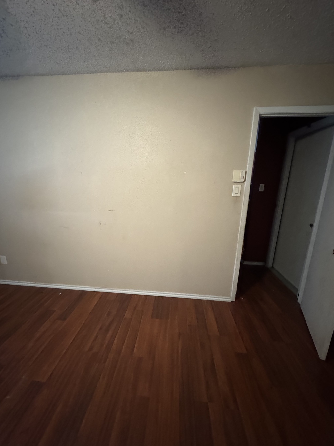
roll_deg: -1.2
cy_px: 227
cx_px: 156
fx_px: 193
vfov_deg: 98.2
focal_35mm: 15
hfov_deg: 81.6
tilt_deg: -13.0
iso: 1250
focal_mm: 2.22
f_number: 2.2
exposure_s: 1/40
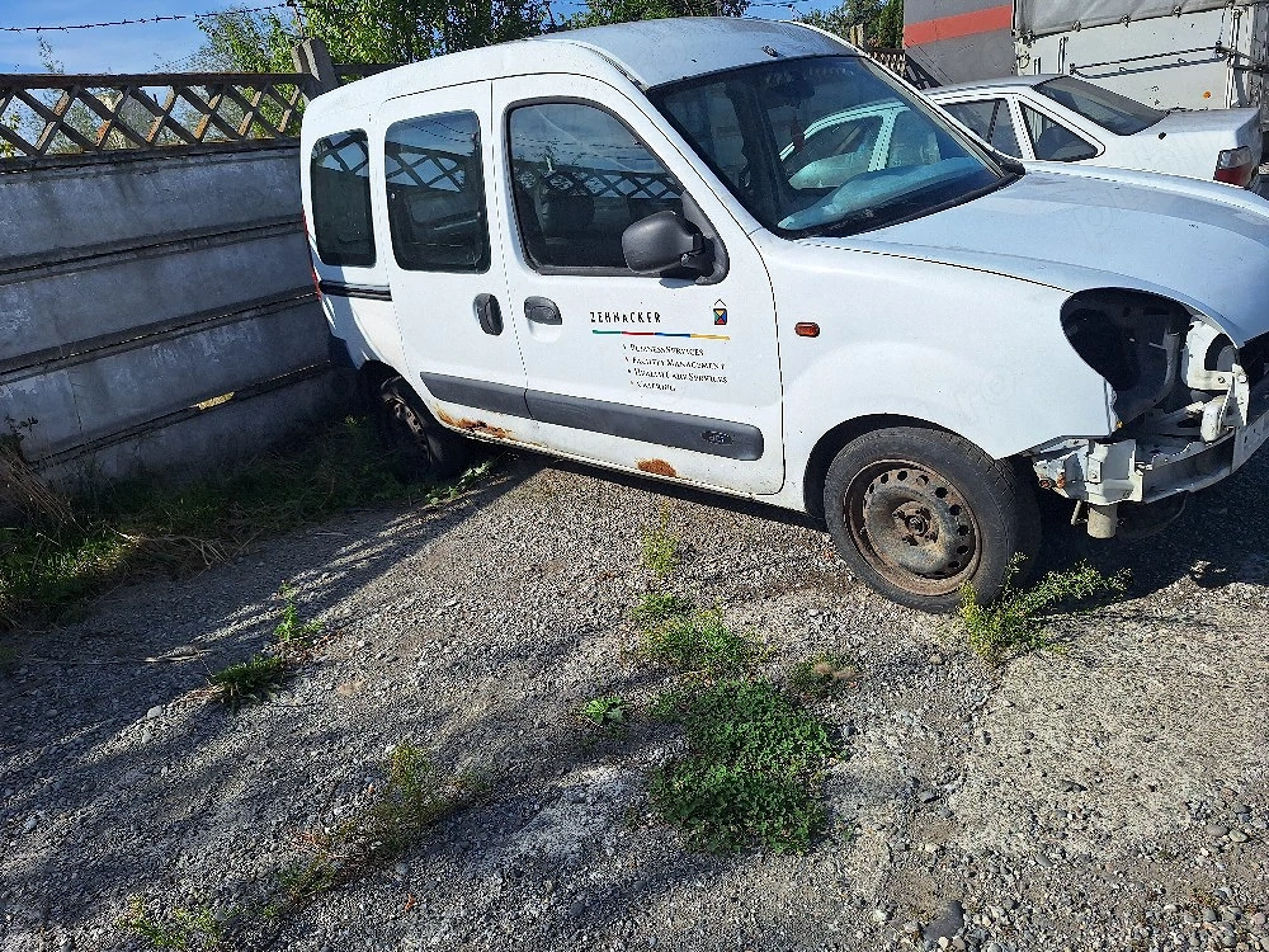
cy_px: 476
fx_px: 843
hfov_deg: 73.9
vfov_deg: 58.9
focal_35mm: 23
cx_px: 634
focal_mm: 5.54
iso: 40
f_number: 1.8
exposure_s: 1/10000
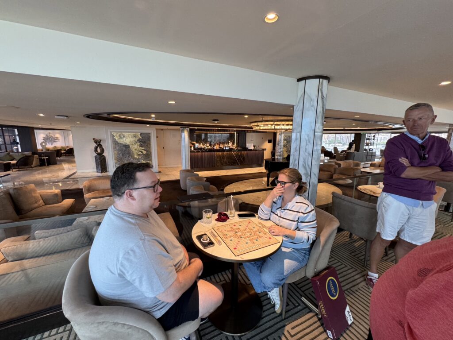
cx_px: 226
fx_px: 183
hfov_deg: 102.1
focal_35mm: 14
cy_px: 170
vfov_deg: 85.7
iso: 160
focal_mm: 2.22
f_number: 2.2
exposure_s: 1/84
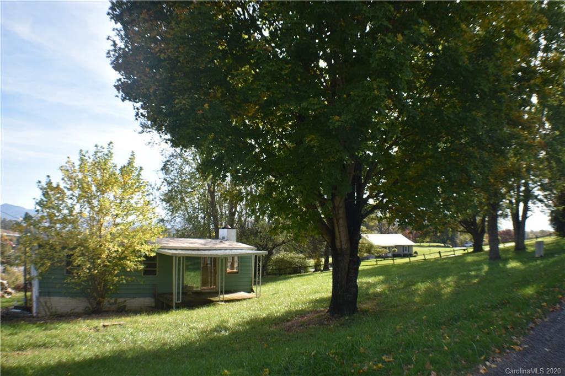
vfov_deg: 35.5
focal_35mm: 38
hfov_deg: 51.3
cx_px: 282
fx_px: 588
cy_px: 188
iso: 100
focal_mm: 25
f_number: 6.3
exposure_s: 1/200
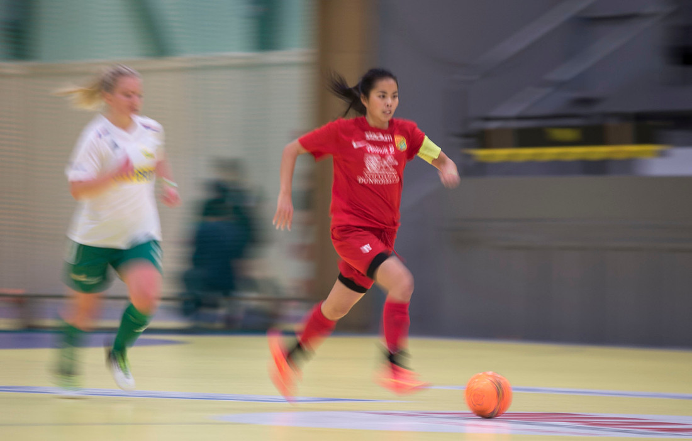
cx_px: 354
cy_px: 262
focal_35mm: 293
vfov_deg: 4.6
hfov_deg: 7.1
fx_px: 5552
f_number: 2.8
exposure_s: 1/30
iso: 250
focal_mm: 200
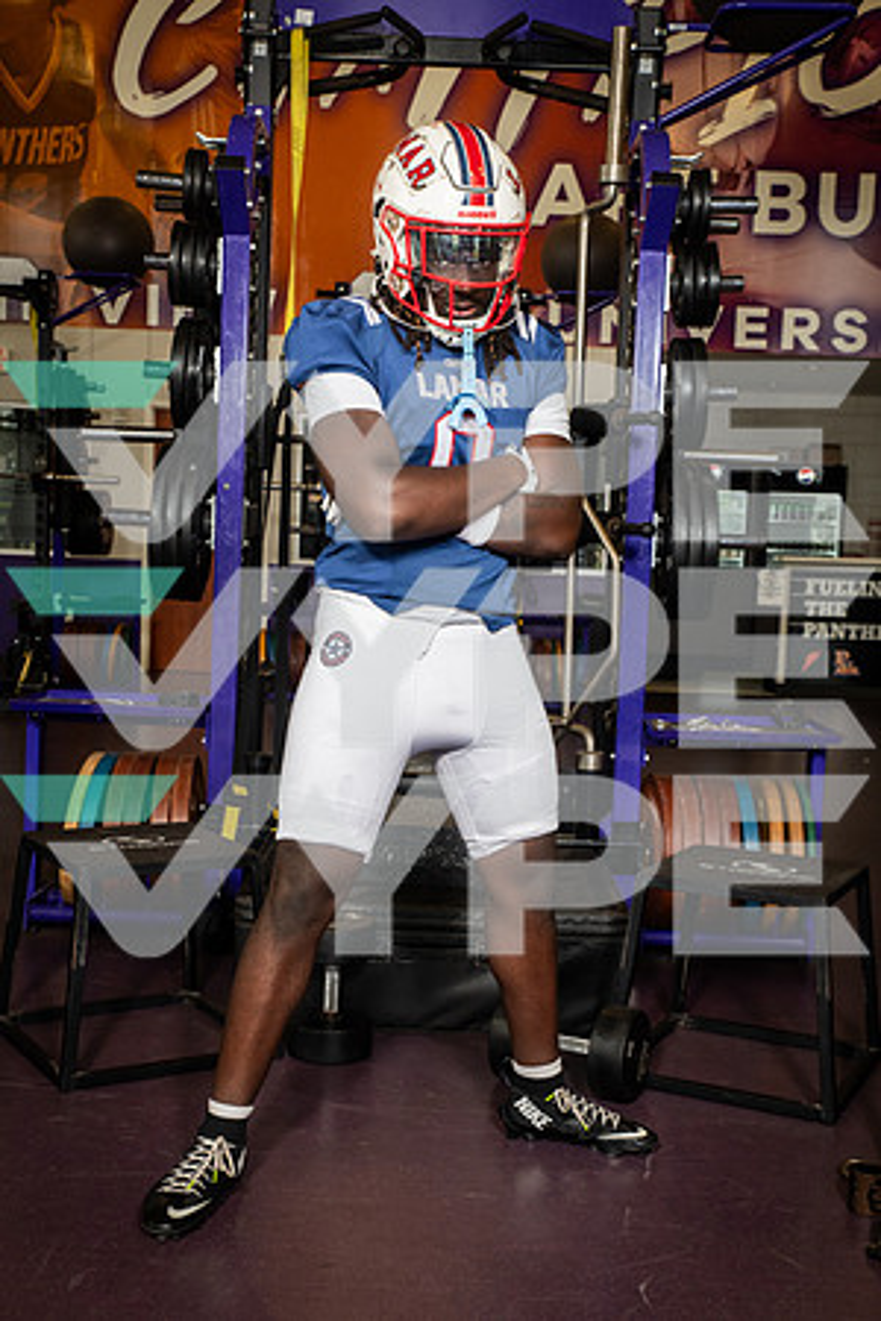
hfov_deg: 30.5
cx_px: 440
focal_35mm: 44
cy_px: 660
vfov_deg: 44.5
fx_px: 1615
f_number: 7.1
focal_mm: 44
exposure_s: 1/250
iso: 800
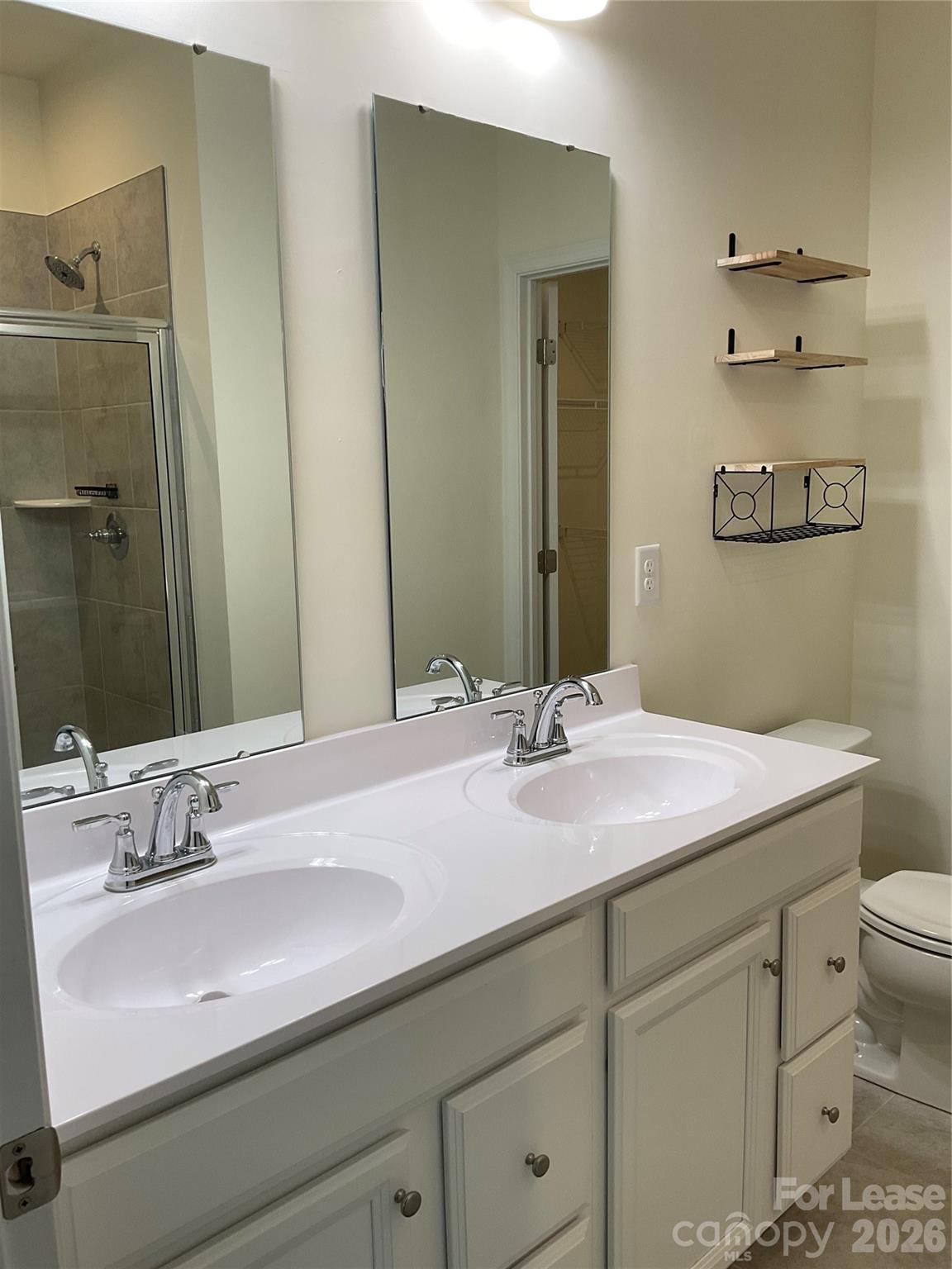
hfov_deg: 48.2
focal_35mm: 29
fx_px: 1063
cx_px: 476
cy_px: 634
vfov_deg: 61.7
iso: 40
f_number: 1.8
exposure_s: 1/120
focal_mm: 3
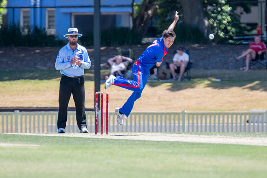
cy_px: 76
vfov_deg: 1.7
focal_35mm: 823
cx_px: 117
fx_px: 6107
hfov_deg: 2.5
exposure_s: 1/2000
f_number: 5.6
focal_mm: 600
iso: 800
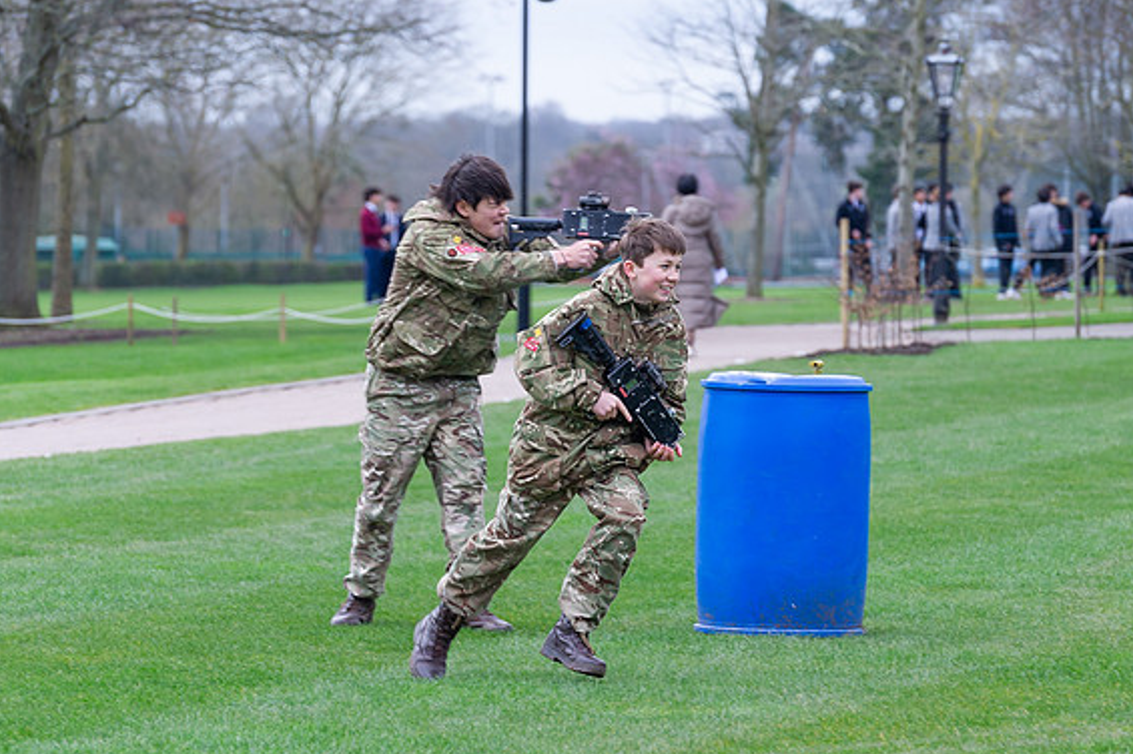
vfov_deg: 4.3
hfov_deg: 6.5
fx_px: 10033
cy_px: 482
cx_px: 751
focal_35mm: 319
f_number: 6.3
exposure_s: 1/250
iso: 640
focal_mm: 200
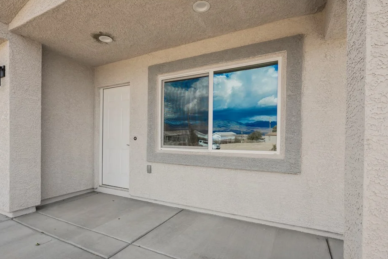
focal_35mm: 19
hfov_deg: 86.6
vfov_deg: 64.4
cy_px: 142
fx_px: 205
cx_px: 175
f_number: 8
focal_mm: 17
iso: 100
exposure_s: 1/125
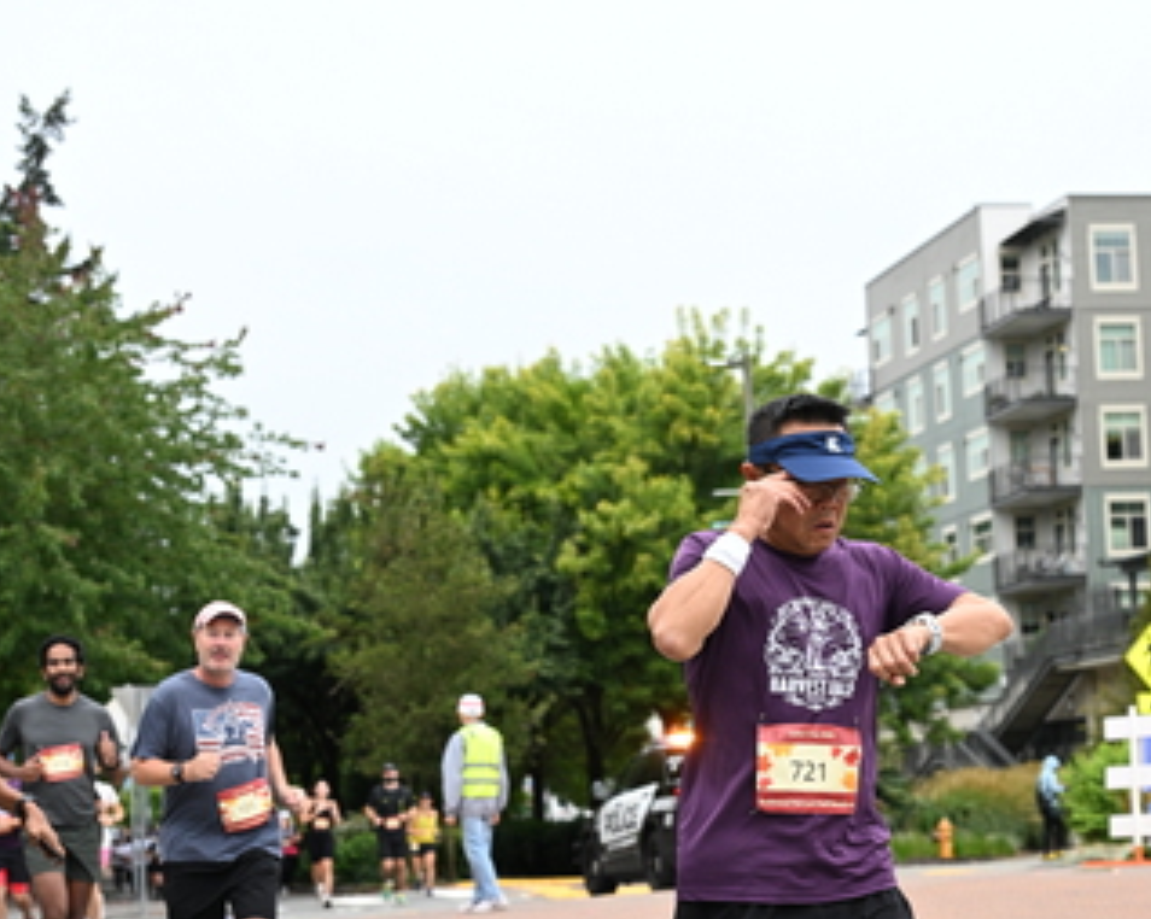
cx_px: 657
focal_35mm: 78
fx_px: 2655
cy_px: 684
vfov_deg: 19.5
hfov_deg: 24.4
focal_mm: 48
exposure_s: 1/800
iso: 1600
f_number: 4
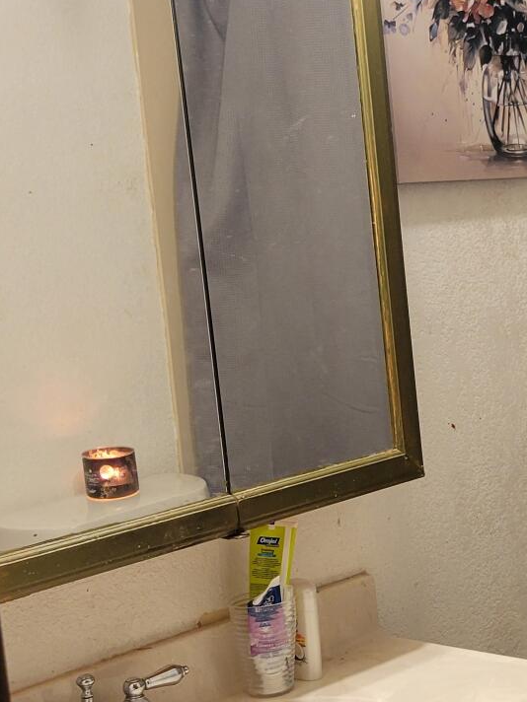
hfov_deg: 19.2
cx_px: 596
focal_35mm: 73
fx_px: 1482
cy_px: 426
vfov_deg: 26.6
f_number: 1.8
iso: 200
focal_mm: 5.4
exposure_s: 1/60.2
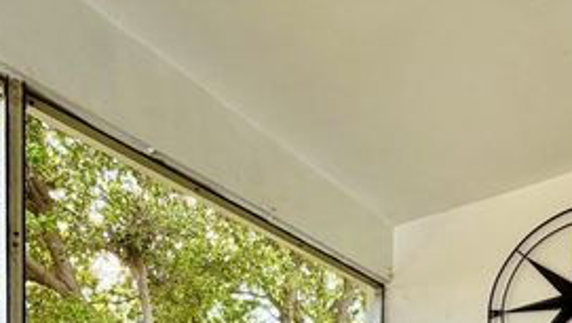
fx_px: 547
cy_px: 502
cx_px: 293
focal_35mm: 36
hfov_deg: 55.2
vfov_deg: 24.4
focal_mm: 2.22
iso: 80
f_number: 2.2
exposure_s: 1/121
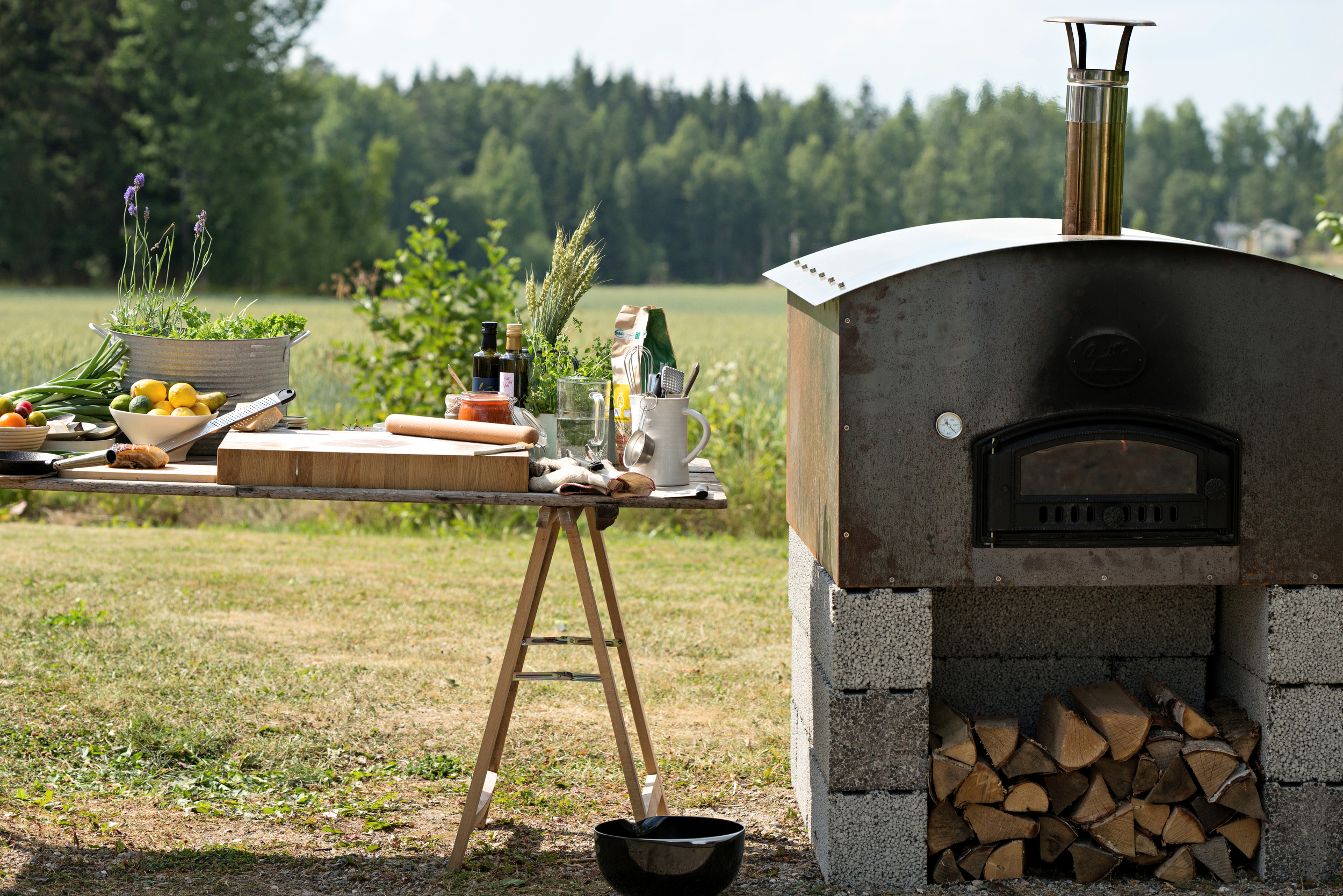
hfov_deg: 18.6
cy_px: 448
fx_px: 4104
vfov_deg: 12.5
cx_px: 672
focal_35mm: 110
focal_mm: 110
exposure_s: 1/640
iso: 200
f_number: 5.6
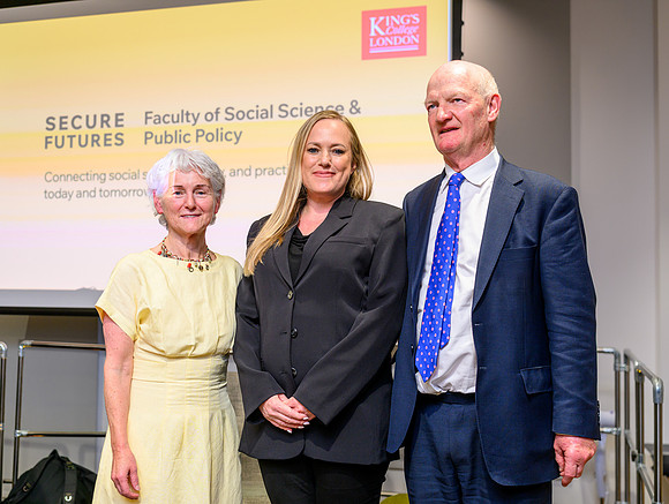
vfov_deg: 33.7
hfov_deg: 43.8
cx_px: 332
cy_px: 252
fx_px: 833
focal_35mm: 43
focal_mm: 39
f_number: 2.8
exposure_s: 1/200
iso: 400
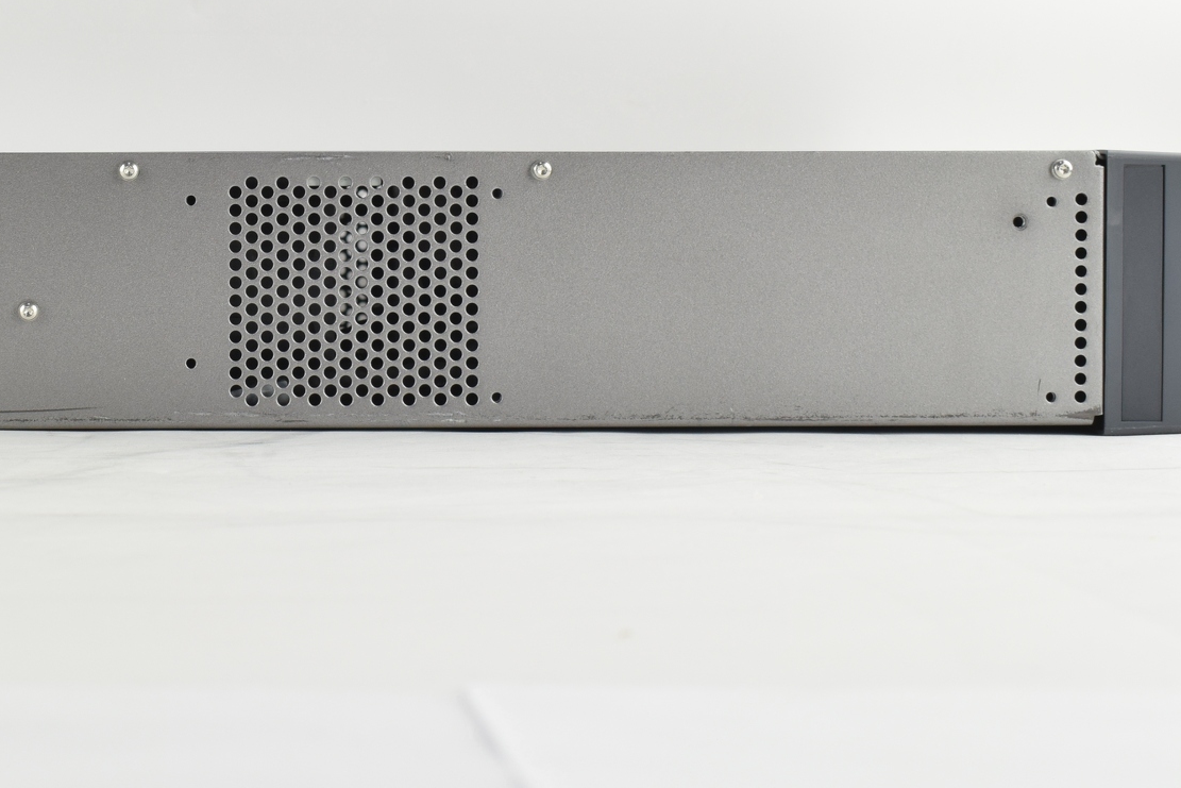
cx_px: 163
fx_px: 3084
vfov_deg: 14.5
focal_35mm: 94
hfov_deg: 21.3
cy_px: 255
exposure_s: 1/30
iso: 400
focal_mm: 34
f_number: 10
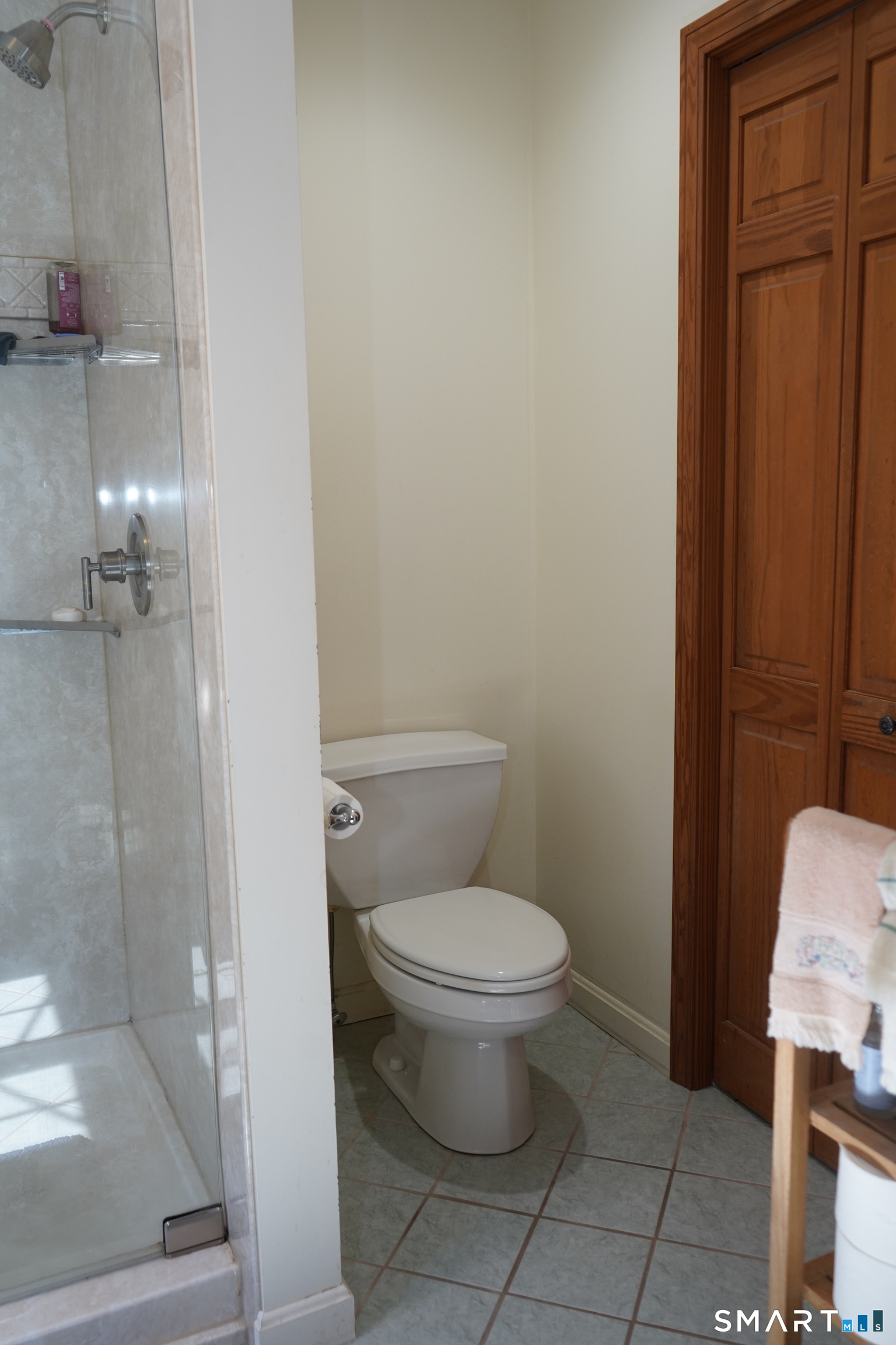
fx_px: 1083
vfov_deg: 63.7
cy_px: 672
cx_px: 448
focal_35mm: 29
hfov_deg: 45.0
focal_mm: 29
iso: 800
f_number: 4
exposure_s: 1/160
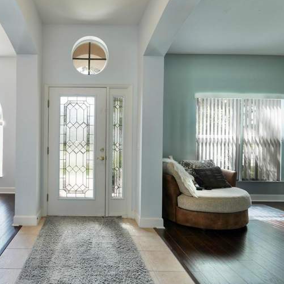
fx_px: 176
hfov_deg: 74.3
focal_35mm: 19
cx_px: 86
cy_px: 139
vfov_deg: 77.7
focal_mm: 14
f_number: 4
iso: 800
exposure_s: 1/125
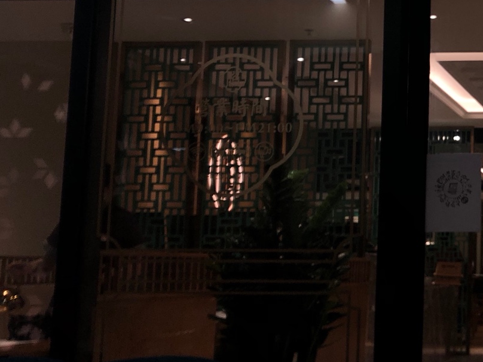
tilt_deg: +8.4
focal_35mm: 71
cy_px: 142
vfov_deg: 20.7
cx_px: 570
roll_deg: -0.5
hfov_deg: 24.9
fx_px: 991
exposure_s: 1/100
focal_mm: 4
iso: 25
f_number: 1.8
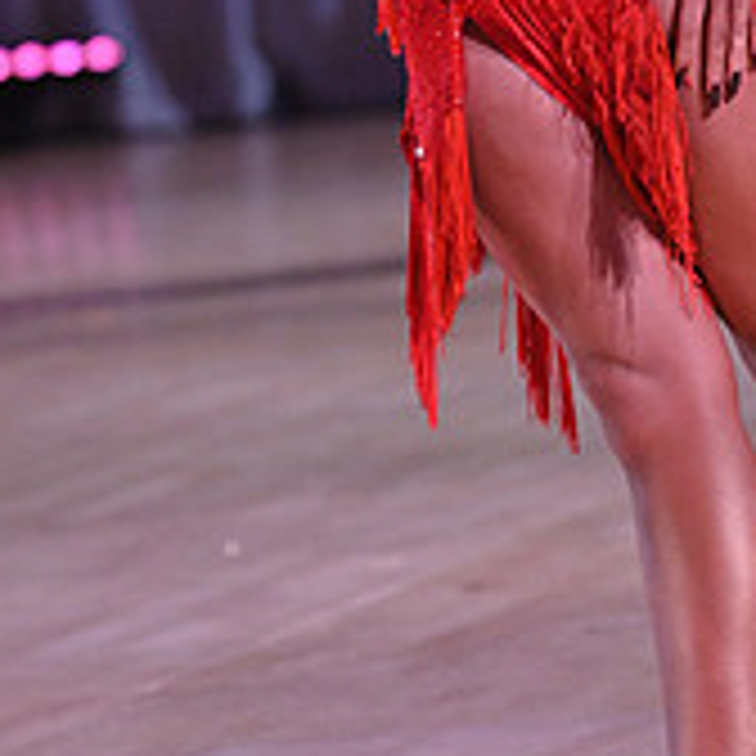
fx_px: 13392
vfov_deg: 3.2
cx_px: 434
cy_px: -220
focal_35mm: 542
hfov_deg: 3.2
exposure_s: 1/500
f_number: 5
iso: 4000
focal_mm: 185
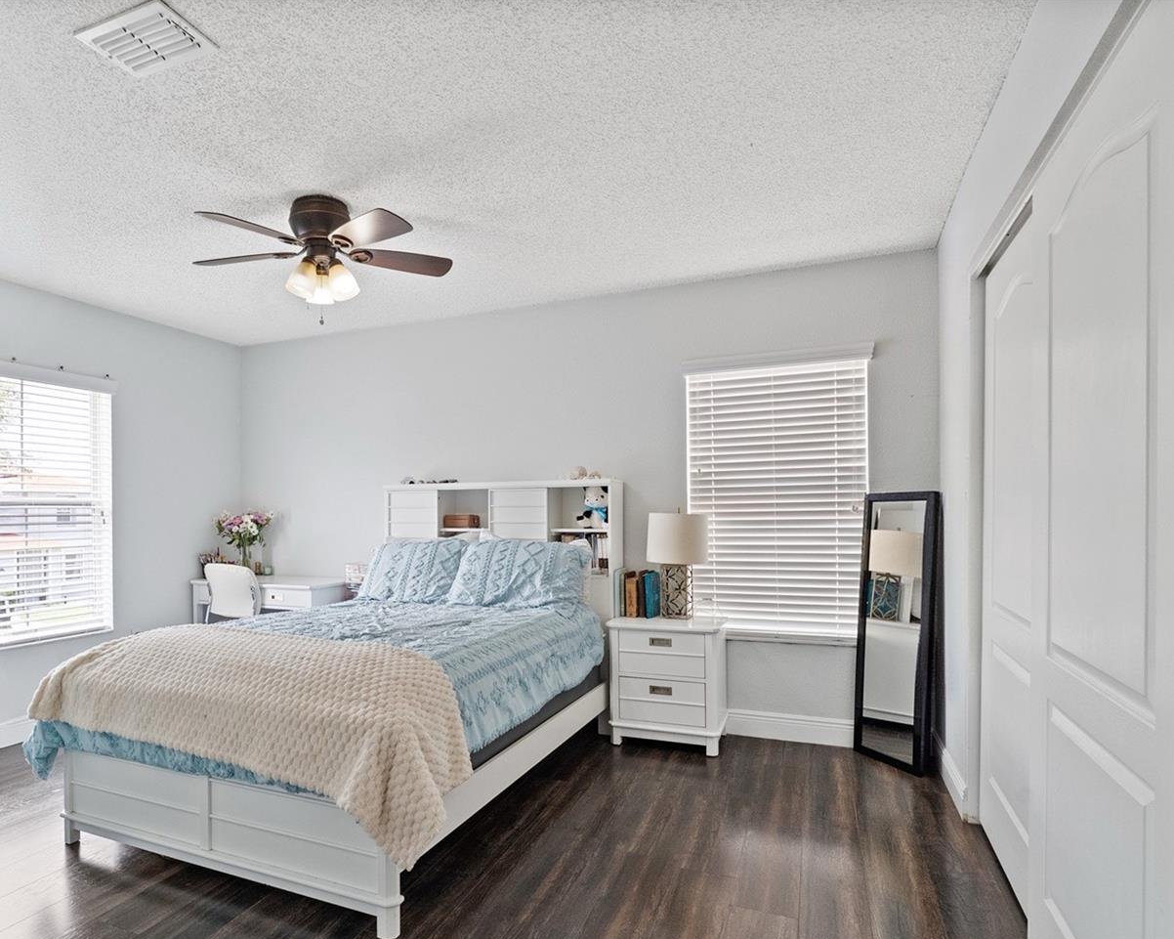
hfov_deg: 79.9
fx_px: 695
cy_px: 519
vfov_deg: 67.9
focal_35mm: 20
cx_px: 500
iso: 2500
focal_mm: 16
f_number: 9
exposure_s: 1/30
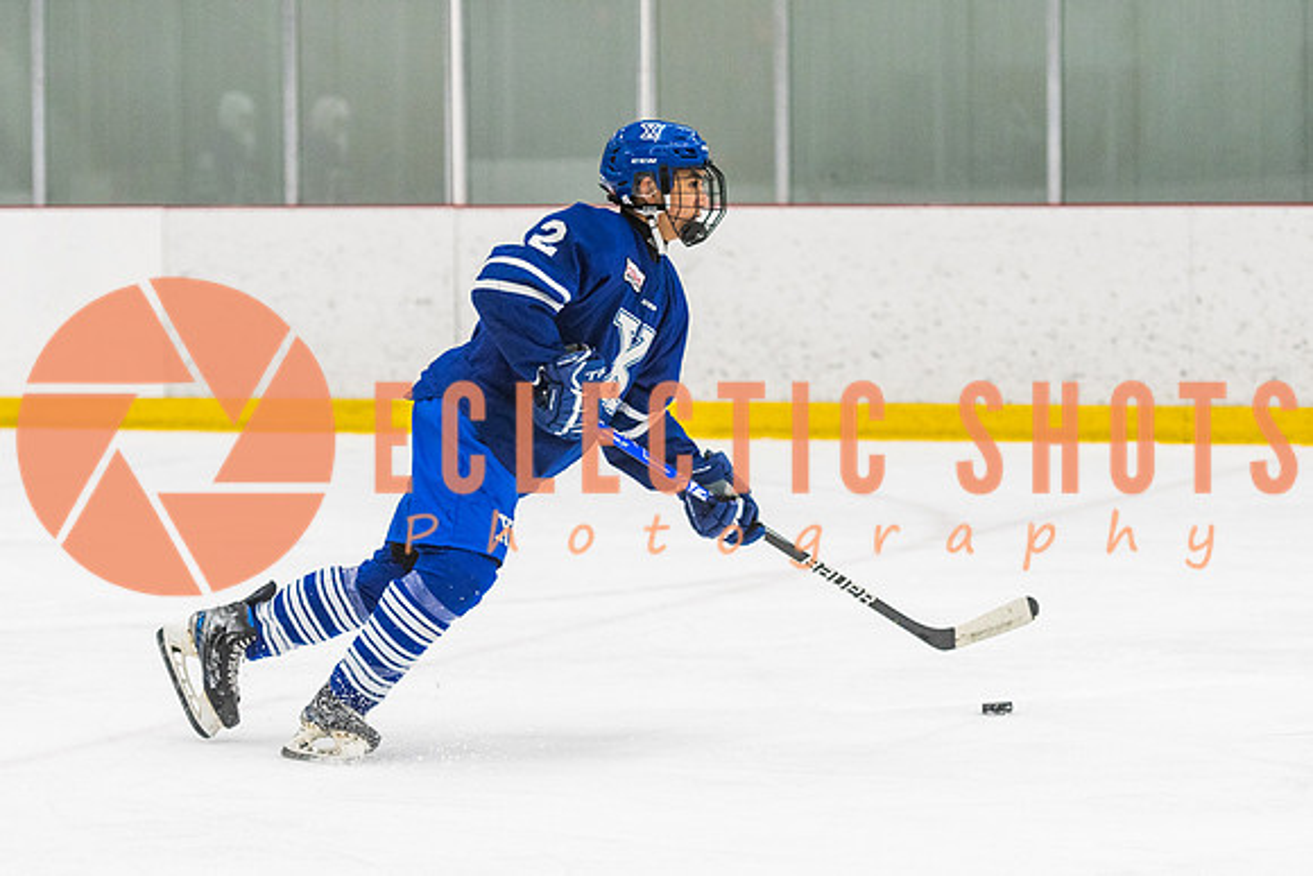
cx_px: 656
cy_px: 376
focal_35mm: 171
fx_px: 6247
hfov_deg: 12.0
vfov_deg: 8.0
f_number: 2.8
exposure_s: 1/640
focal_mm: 100
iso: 1000
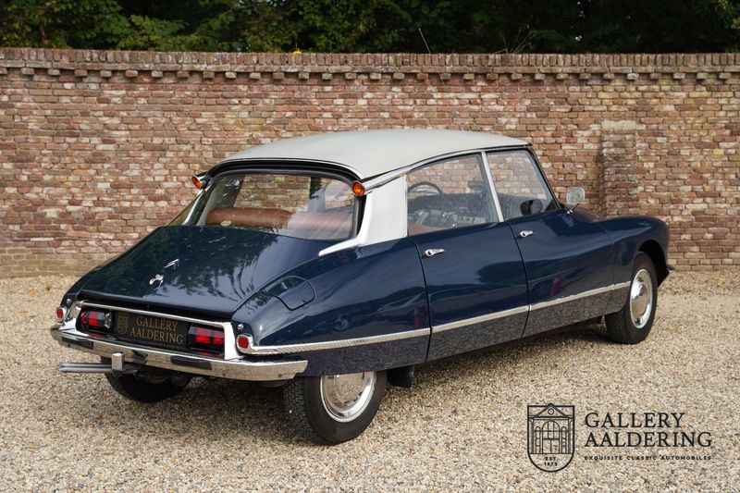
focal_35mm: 49
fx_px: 1001
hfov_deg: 40.6
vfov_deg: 27.7
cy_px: 246
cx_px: 370
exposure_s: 1/125
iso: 100
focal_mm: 48.7
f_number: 5.6
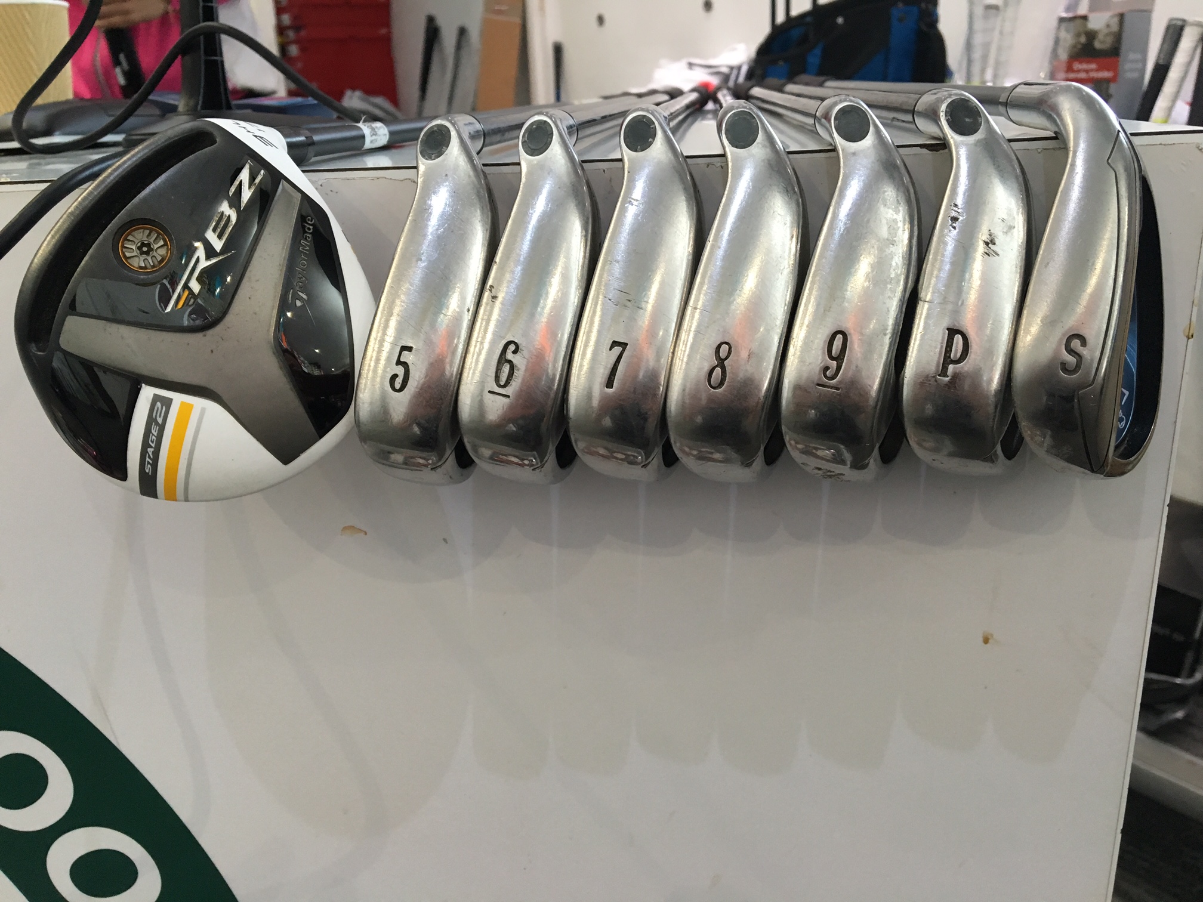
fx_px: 1008
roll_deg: +2.1
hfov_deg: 61.7
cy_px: 451
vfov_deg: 48.2
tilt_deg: -19.2
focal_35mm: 29
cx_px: 602
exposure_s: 1/33
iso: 125
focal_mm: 4.15
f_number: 2.2
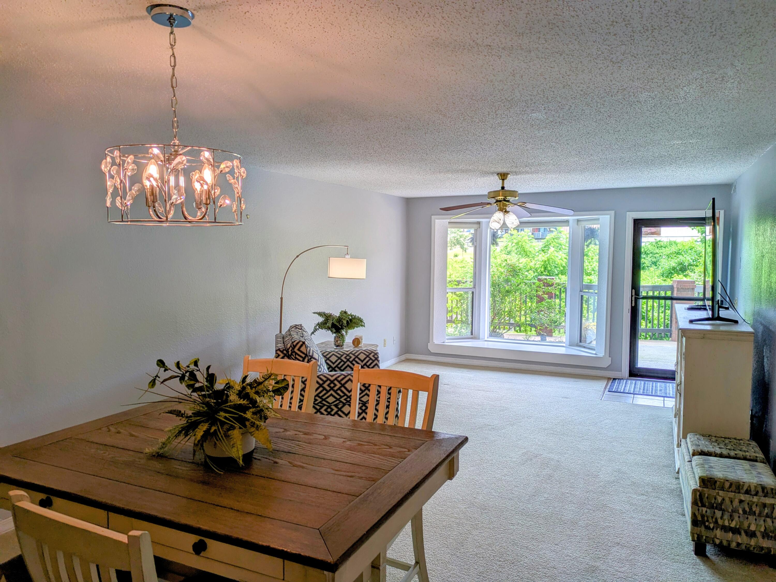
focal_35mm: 25
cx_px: 388
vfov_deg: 54.9
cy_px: 291
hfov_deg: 69.4
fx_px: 561
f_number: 1.89
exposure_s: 1/267
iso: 43
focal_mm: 5.43
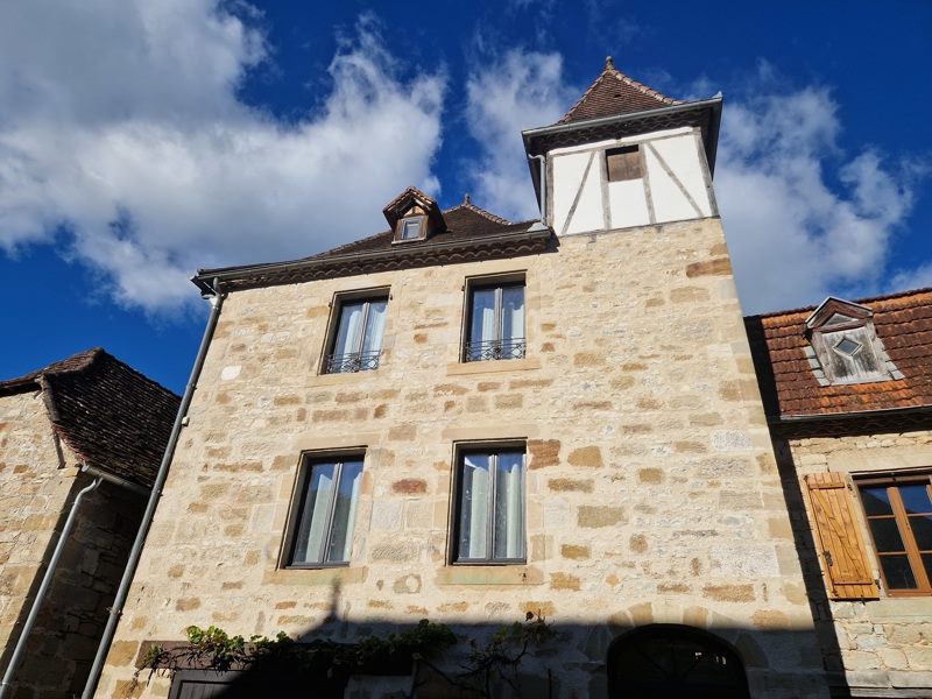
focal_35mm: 23
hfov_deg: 73.9
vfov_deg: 58.9
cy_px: 350
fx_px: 619
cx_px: 466
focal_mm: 5.4
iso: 50
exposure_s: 1/3728
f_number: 1.8
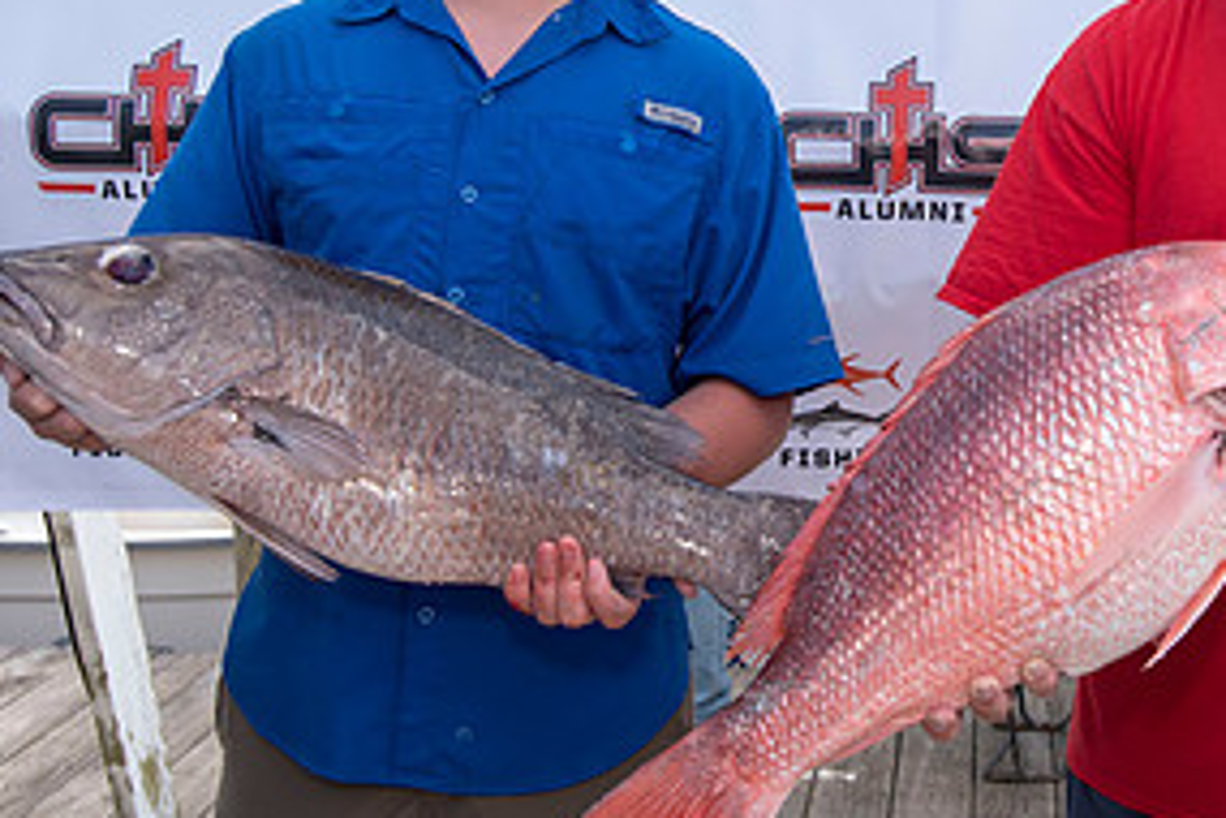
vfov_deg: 25.3
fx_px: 1805
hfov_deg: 36.5
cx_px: 938
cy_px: 222
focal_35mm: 53
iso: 250
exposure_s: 1/400
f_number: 4.5
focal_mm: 26
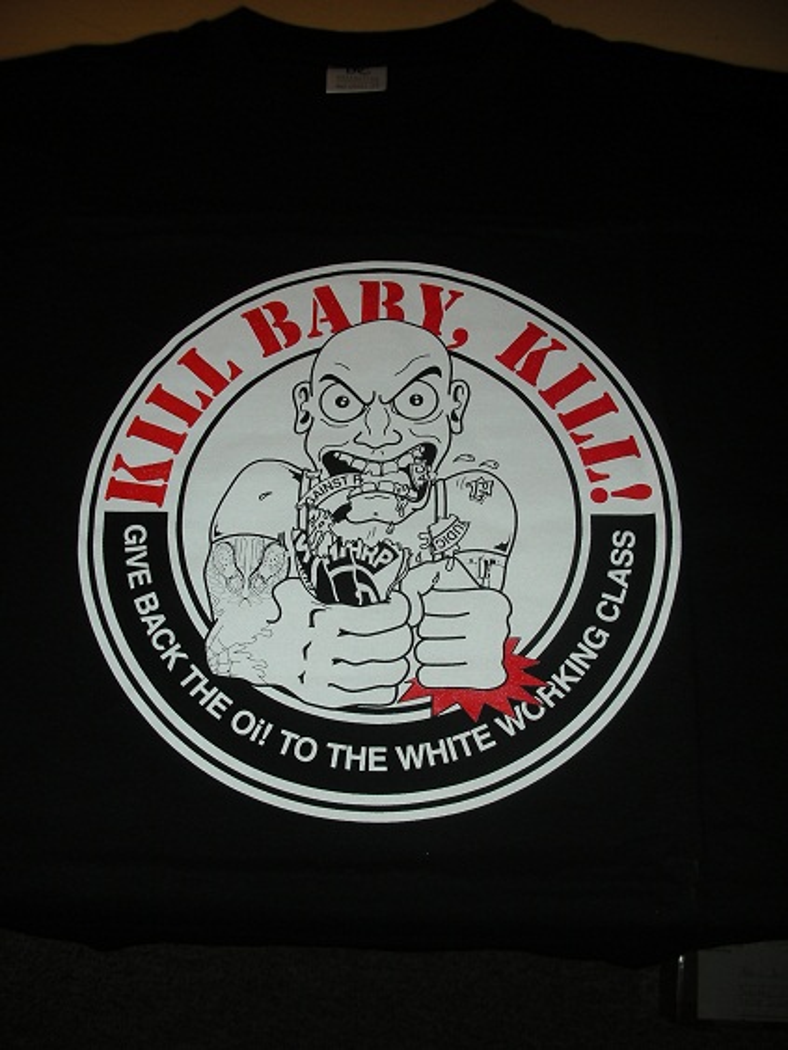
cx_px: 394
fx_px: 1062
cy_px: 525
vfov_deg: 52.6
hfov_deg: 40.7
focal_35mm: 35
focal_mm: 5.8
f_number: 3
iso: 50
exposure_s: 1/60.1
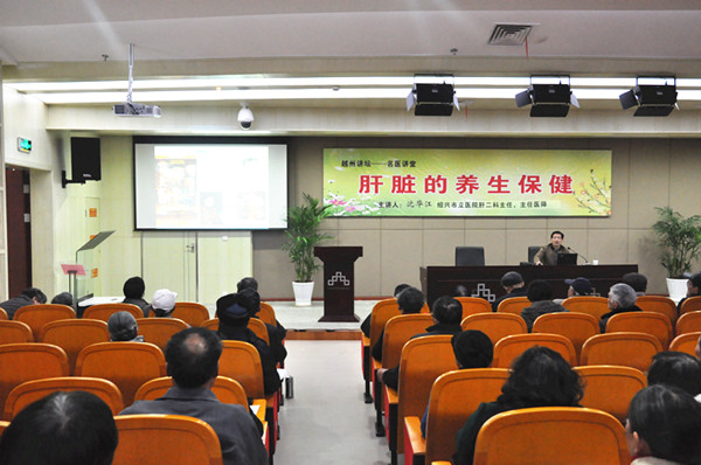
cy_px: 232
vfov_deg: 39.8
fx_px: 642
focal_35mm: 33
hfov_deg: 57.3
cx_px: 350
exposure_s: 1/30
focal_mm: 22
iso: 2500
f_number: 5.6
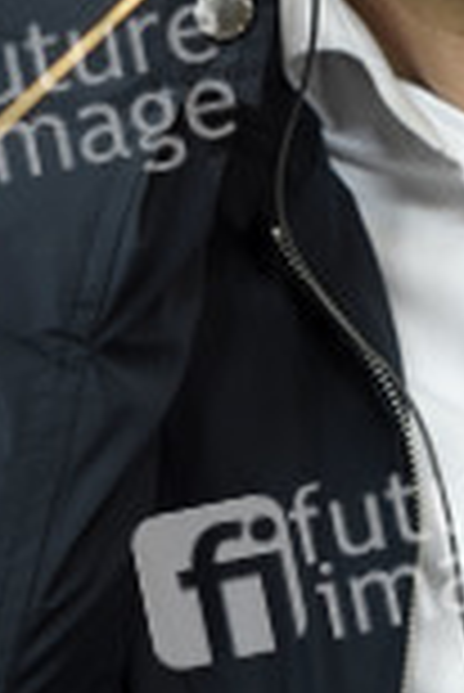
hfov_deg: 2.6
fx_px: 10113
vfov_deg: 3.9
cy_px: -112
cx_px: 496
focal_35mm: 524
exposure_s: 1/400
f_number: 3.2
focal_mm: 135
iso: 1250
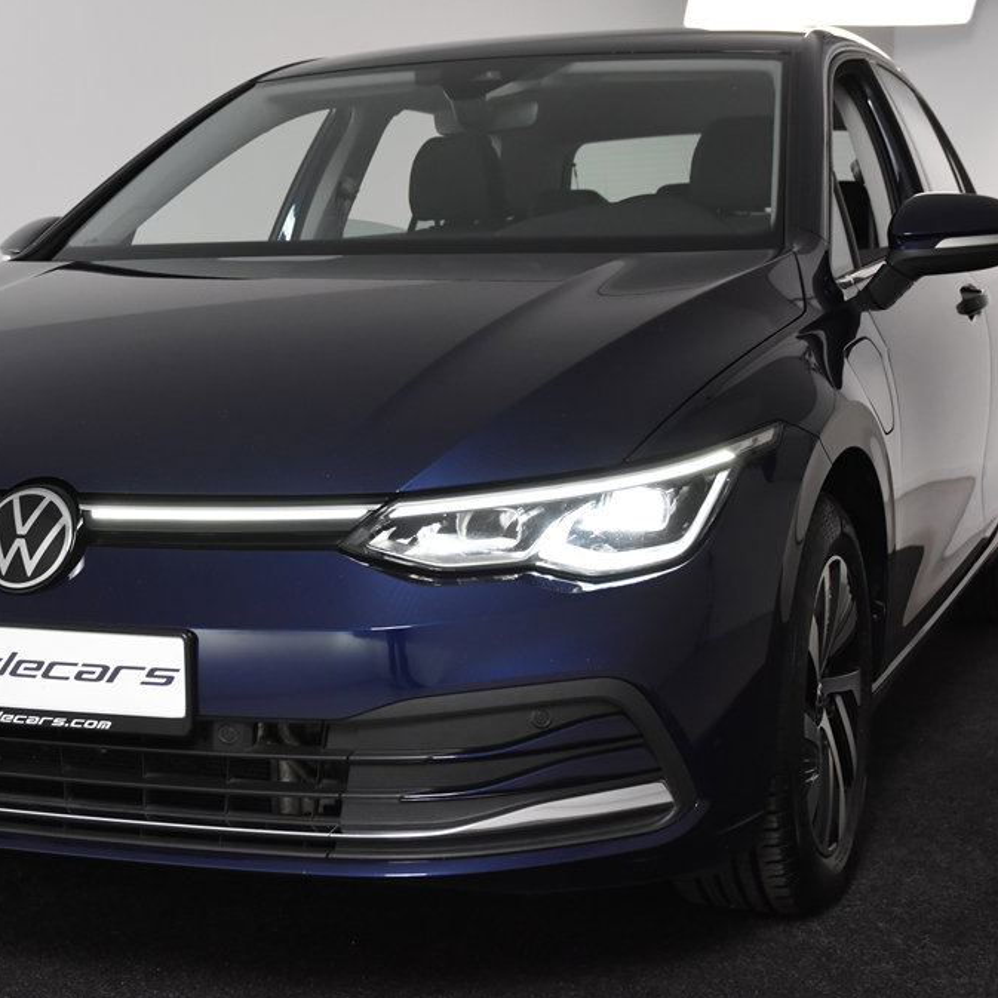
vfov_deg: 26.1
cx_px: 348
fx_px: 2153
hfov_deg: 26.0
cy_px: 500
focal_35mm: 66
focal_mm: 34
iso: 1600
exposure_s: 1/100
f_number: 5
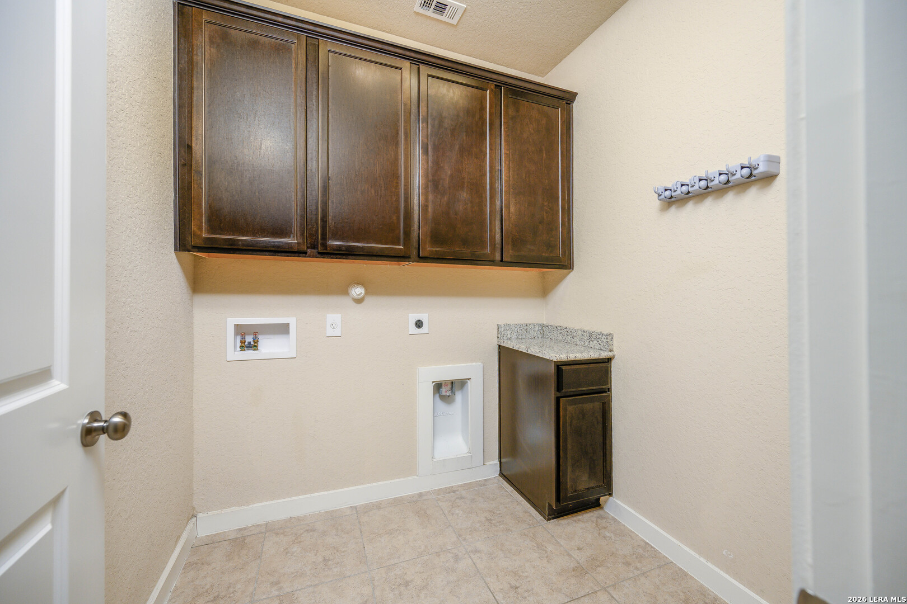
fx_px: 353
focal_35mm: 14
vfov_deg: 81.2
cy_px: 302
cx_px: 454
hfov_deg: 104.3
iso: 320
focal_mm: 14
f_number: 5
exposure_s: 1/125
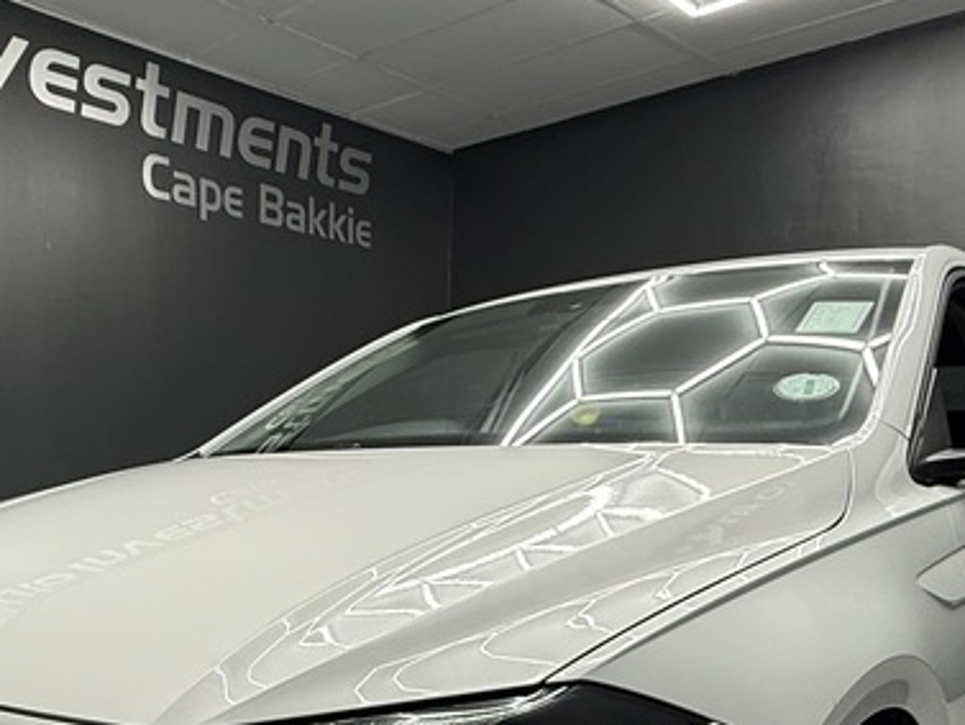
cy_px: 697
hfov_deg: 47.9
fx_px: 1060
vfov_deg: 34.8
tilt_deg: -10.1
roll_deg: -0.4
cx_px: 297
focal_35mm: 38
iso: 100
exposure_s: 1/100
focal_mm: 2.22
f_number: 2.2
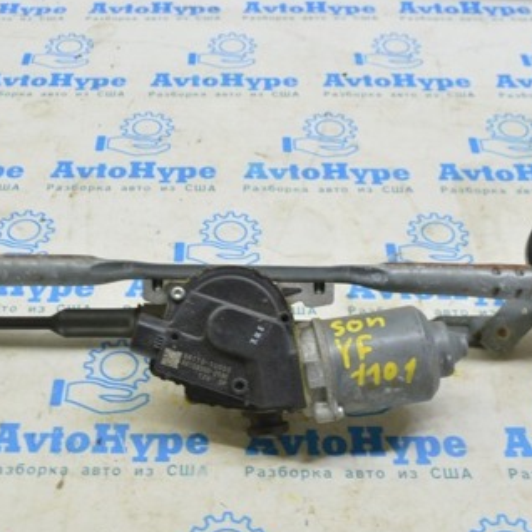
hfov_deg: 31.6
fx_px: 936
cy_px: 263
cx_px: 201
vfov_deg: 31.7
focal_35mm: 54
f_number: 5.6
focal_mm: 21
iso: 400
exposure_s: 1/20
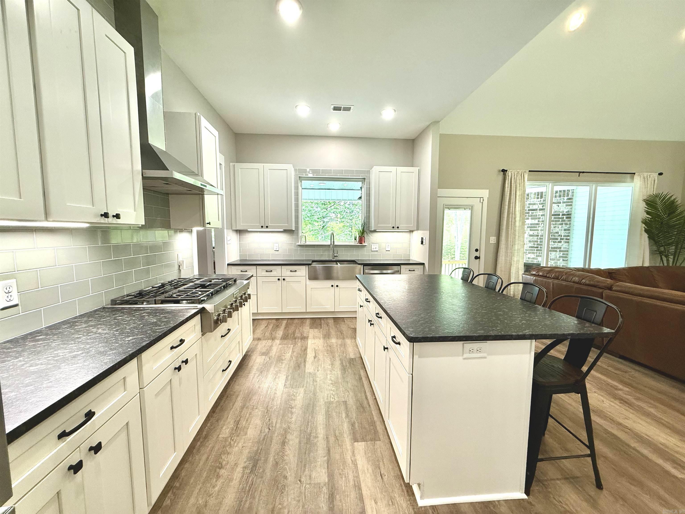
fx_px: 277
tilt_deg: -5.2
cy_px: 257
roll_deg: -0.3
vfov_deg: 85.7
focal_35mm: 14
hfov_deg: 102.1
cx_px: 342
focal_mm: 2.22
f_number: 2.2
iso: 200
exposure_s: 1/120
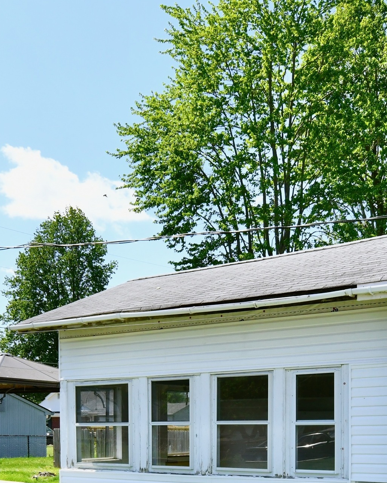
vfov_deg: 45.7
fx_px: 544
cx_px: 91
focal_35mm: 38
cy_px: 381
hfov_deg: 38.0
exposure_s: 1/500
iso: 640
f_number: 11
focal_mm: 17
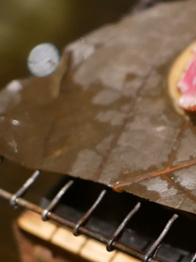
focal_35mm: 93
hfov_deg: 14.6
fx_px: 703
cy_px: 174
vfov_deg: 21.0
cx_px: 305
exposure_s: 1/60
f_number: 1.7
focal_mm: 15
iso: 800
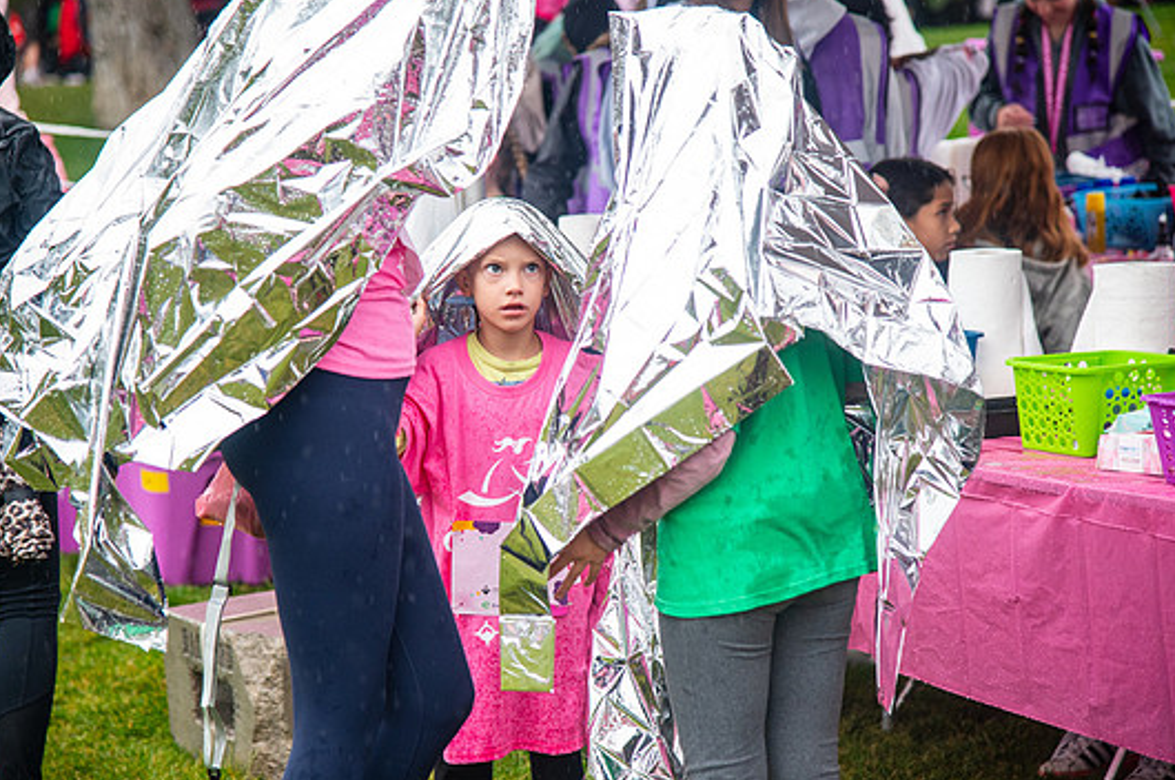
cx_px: 563
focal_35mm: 115
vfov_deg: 11.9
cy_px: 394
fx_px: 3749
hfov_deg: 17.8
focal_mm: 105
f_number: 4
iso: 2000
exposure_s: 1/500
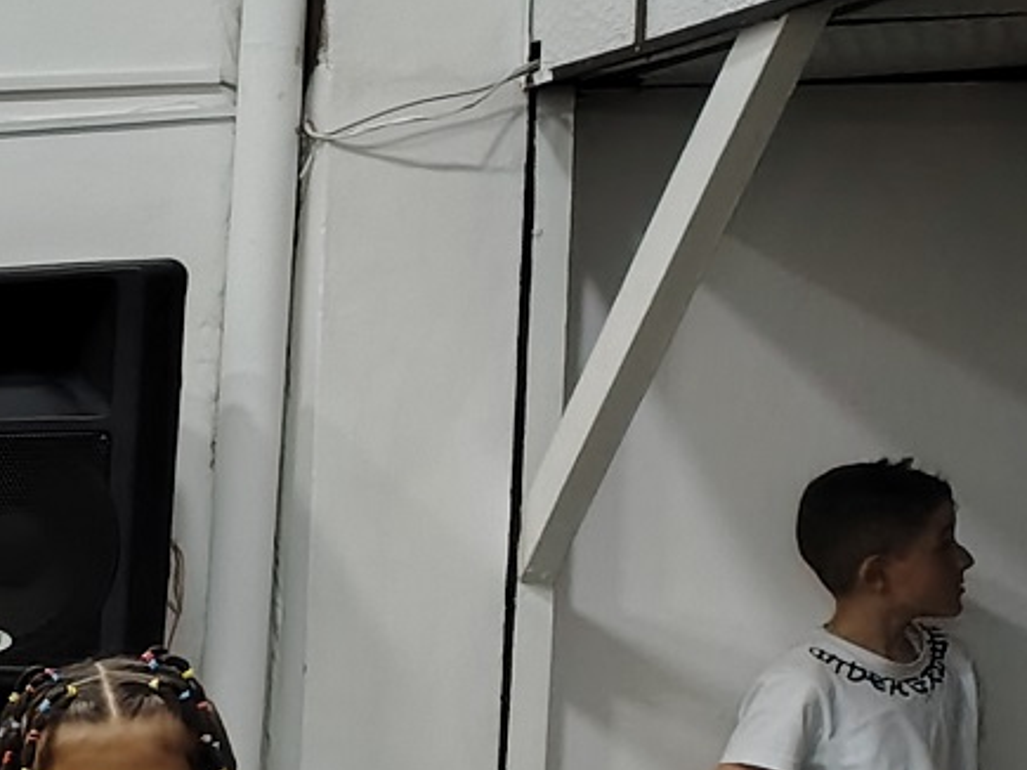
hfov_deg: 14.3
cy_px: 914
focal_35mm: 106
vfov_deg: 13.6
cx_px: -1230
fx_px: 3144
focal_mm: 5.56
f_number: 1.8
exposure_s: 1/60
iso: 1710
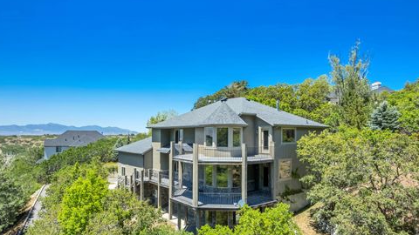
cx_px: 208
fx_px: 267
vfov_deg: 47.6
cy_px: 133
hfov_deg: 76.3
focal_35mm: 24
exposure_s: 1/1250
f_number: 2.8
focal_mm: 8.38
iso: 100
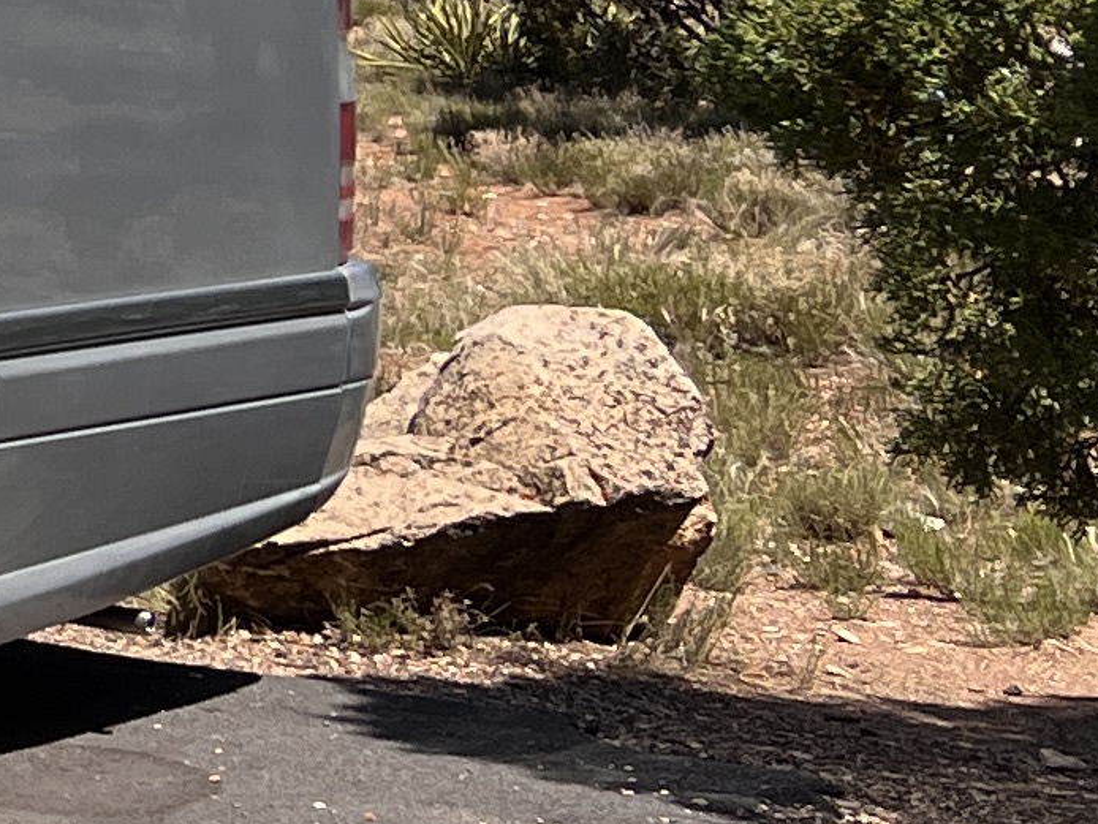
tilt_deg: +2.7
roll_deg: -1.6
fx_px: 4791
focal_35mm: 151
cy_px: -348
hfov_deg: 10.5
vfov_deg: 9.6
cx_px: -1831
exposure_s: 1/3968
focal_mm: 5.7
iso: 50
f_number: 1.5
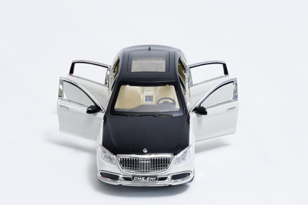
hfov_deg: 19.5
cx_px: 154
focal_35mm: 105
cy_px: 102
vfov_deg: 13.0
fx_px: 898
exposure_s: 1/125
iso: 3200
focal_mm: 70
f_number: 10
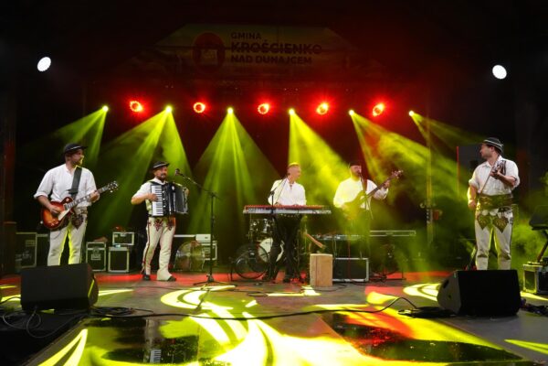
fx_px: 563
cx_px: 274
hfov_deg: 51.9
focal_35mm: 37
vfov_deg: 35.9
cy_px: 183
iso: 10000
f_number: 4
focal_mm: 37
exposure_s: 1/250
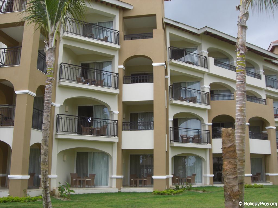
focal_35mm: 38
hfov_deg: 49.0
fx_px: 305
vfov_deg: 37.7
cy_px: 104
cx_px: 139
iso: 64
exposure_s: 1/320
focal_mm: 6.2
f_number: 2.7
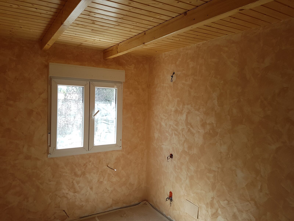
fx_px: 221
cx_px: 147
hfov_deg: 67.3
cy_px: 110
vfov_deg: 53.1
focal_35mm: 26
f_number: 1.7
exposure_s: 1/149
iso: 40
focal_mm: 4.2
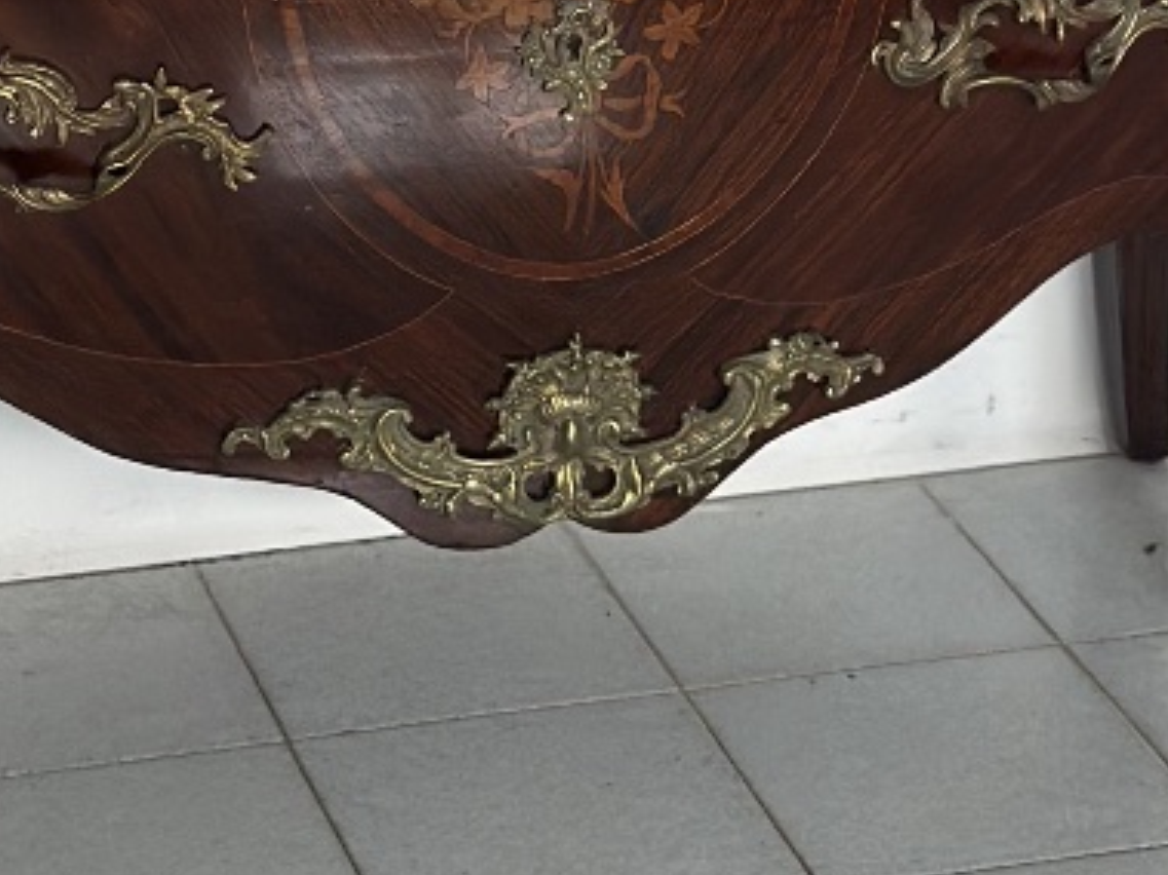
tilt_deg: -9.3
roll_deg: +0.5
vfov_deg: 9.2
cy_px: -857
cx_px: 391
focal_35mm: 152
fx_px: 5127
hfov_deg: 13.0
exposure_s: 1/50
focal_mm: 6.86
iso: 250
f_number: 1.78
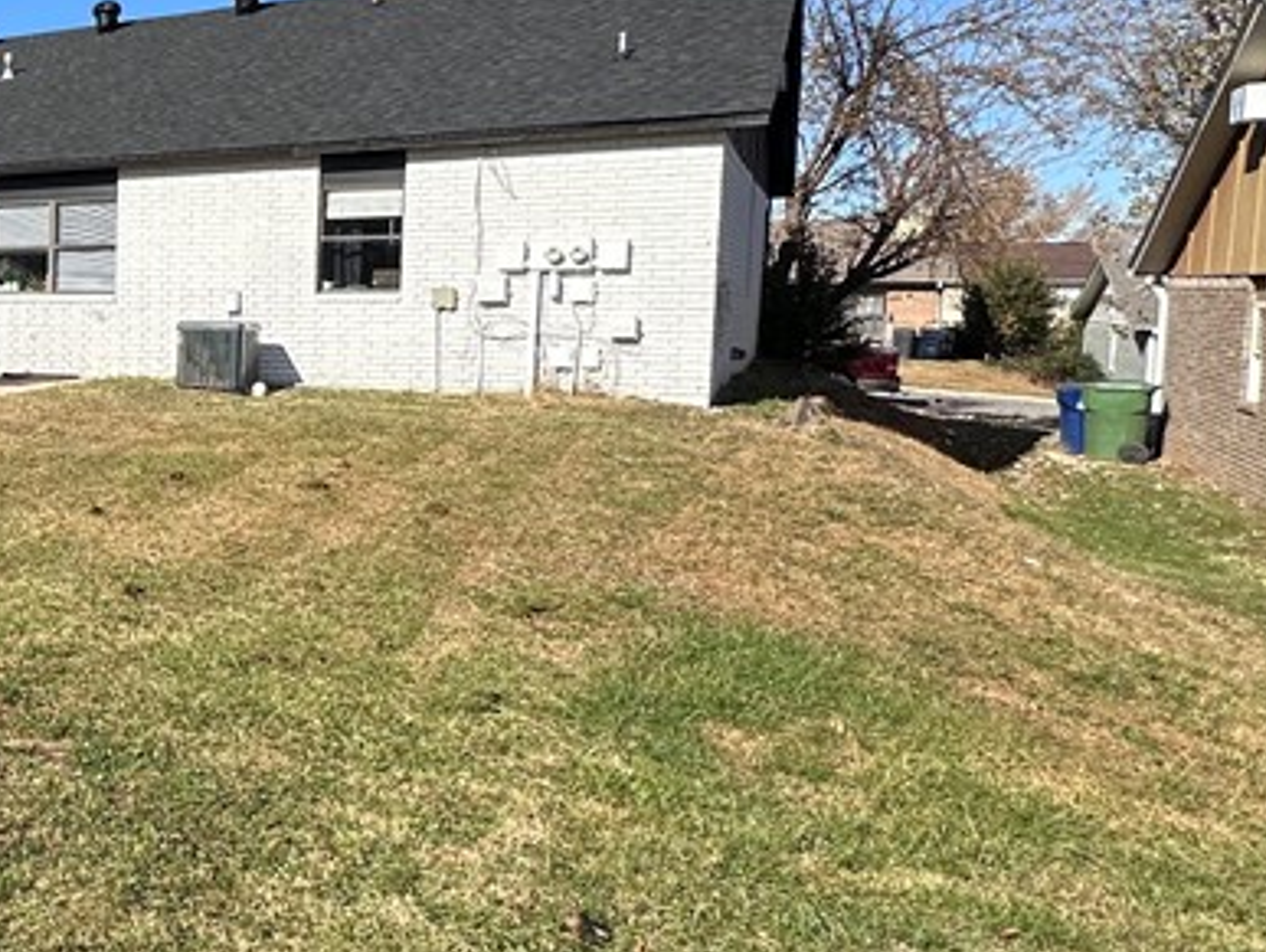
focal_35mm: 37
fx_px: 1354
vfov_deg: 38.6
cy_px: 402
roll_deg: +0.6
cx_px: -255
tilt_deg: -3.5
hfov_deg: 37.6
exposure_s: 1/1855
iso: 50
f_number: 2.2
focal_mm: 2.22
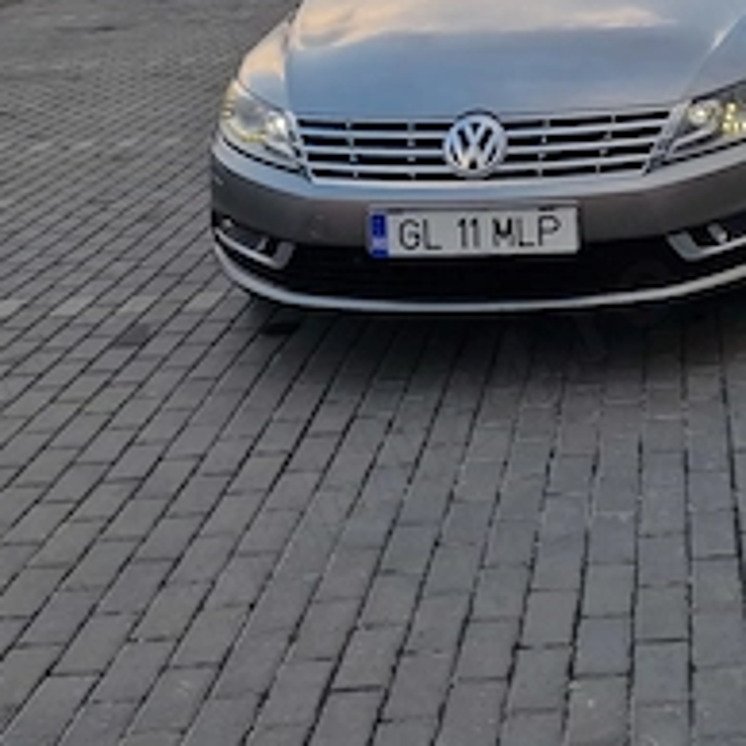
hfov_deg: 26.2
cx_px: 700
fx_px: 1536
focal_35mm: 63
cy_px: -108
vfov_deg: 25.1
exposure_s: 1/227
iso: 50
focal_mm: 6.4
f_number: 1.8
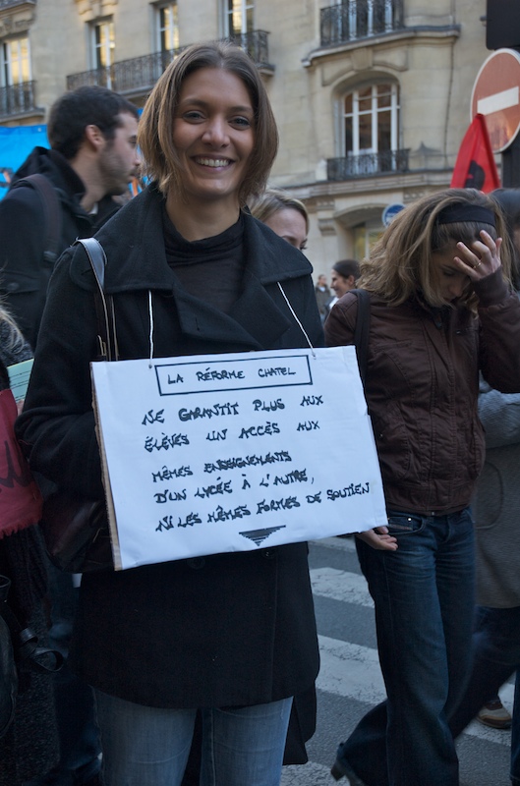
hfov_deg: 28.8
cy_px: 393
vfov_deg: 42.4
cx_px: 260
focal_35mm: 46
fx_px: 1013
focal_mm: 31
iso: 200
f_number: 4
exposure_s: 1/50
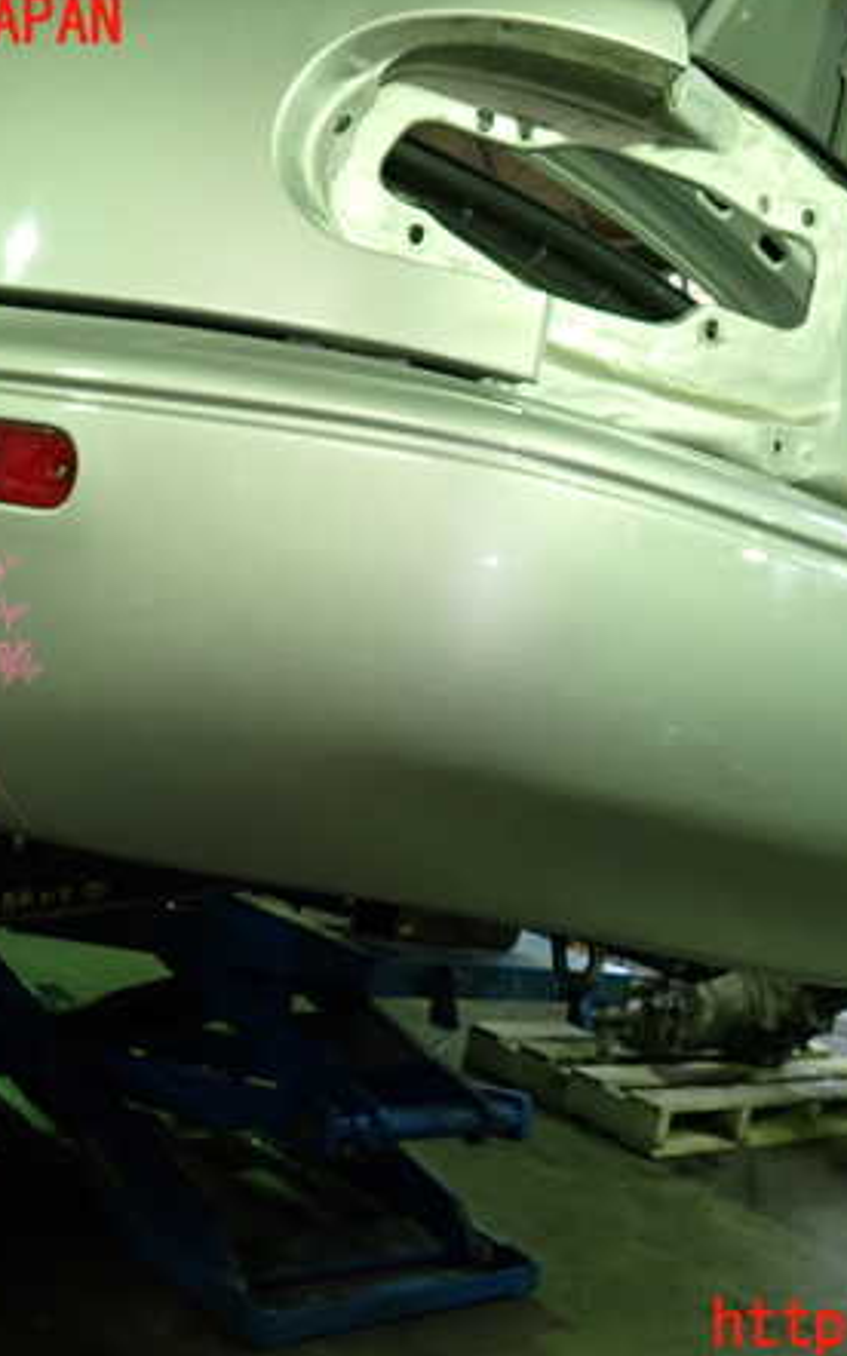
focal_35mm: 36
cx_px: 485
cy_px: 675
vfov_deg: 54.0
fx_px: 1330
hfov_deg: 35.2
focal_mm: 4.5
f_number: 2
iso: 250
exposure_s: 1/30
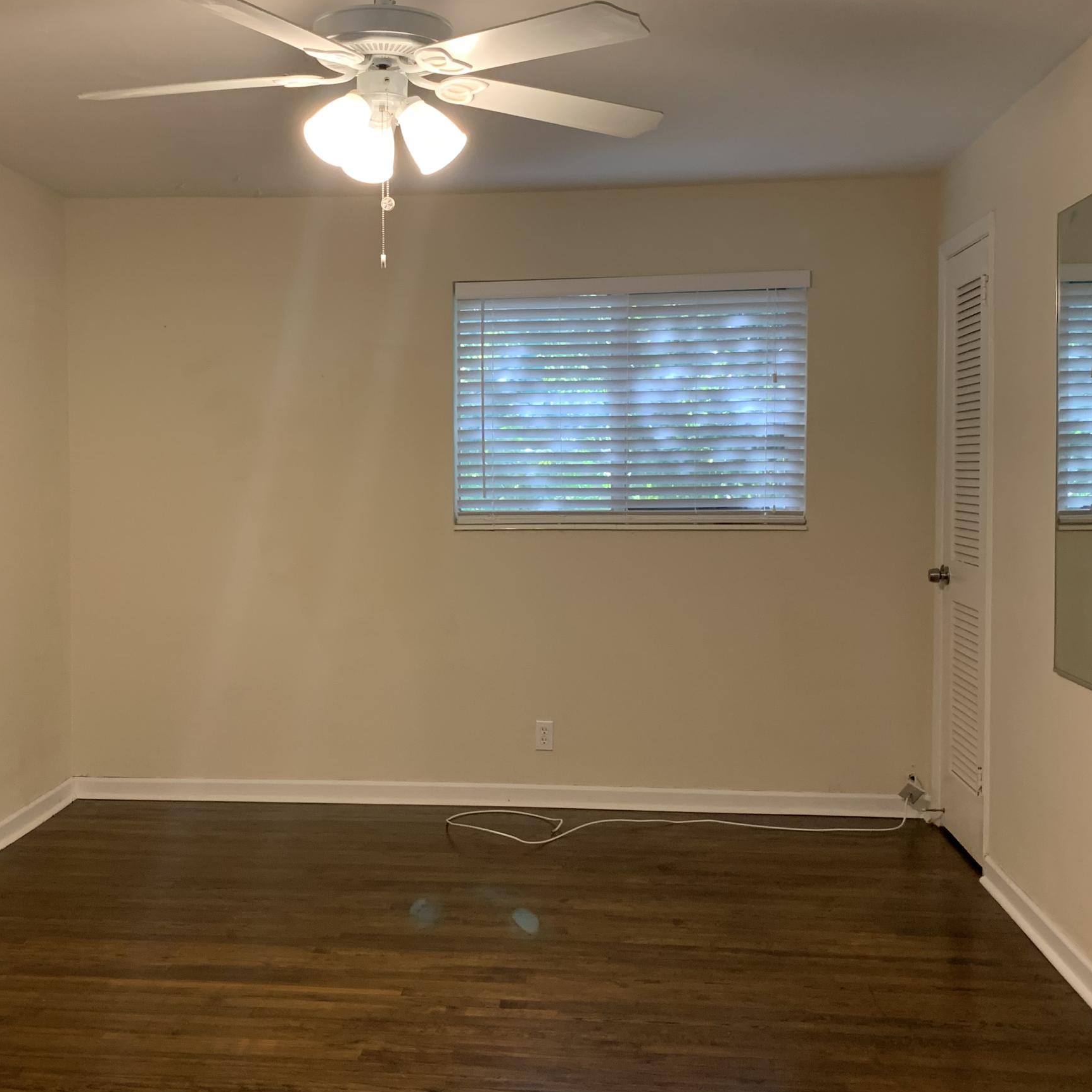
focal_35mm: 40
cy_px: 536
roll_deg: -1.1
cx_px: 442
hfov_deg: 41.7
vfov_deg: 41.9
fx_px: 1428
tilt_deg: -1.3
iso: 160
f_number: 1.8
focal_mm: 4.25
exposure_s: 1/60
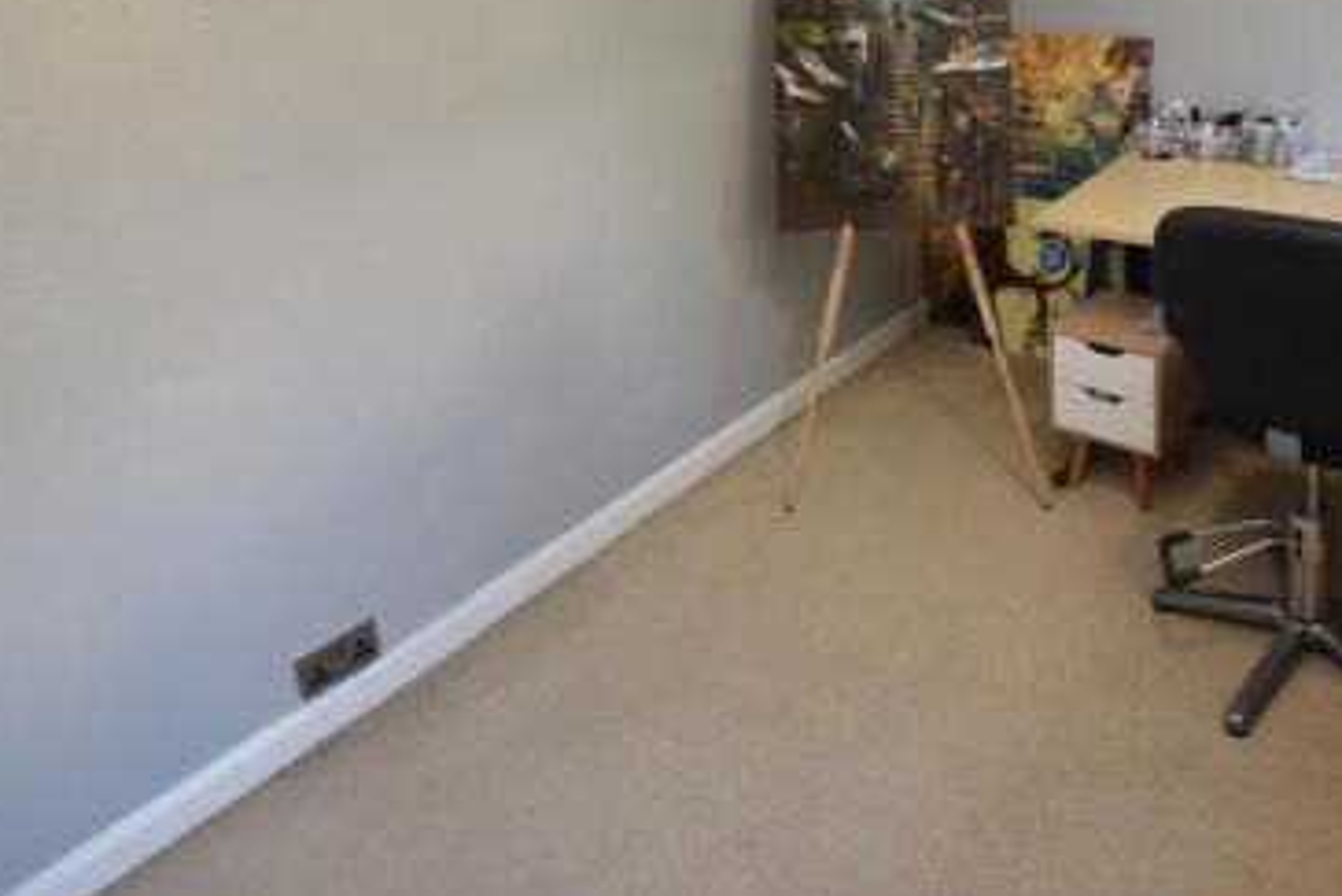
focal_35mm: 27
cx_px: 1005
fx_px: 1007
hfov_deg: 63.5
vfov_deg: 44.0
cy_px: 101
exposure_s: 1/100
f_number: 5
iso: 800
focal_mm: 10
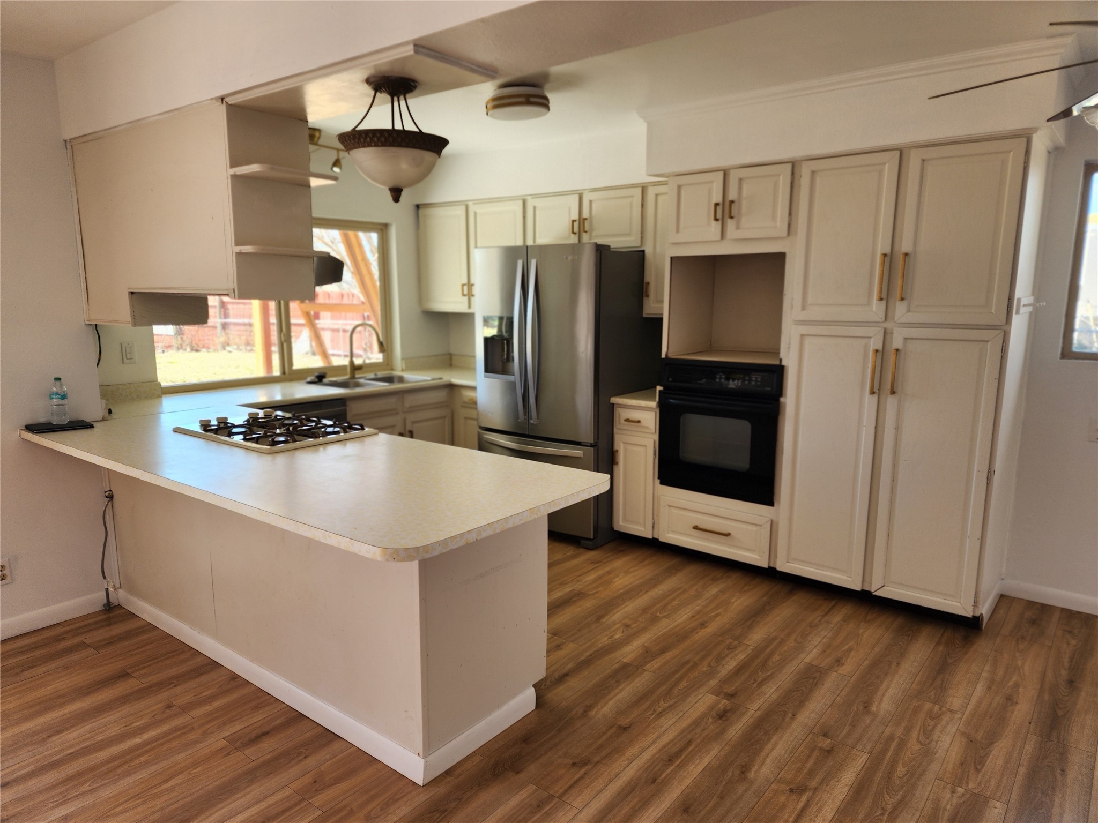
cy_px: 412
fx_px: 730
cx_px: 549
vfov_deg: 58.9
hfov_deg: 73.9
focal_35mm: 23
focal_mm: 6.4
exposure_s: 1/120
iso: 40
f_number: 1.8
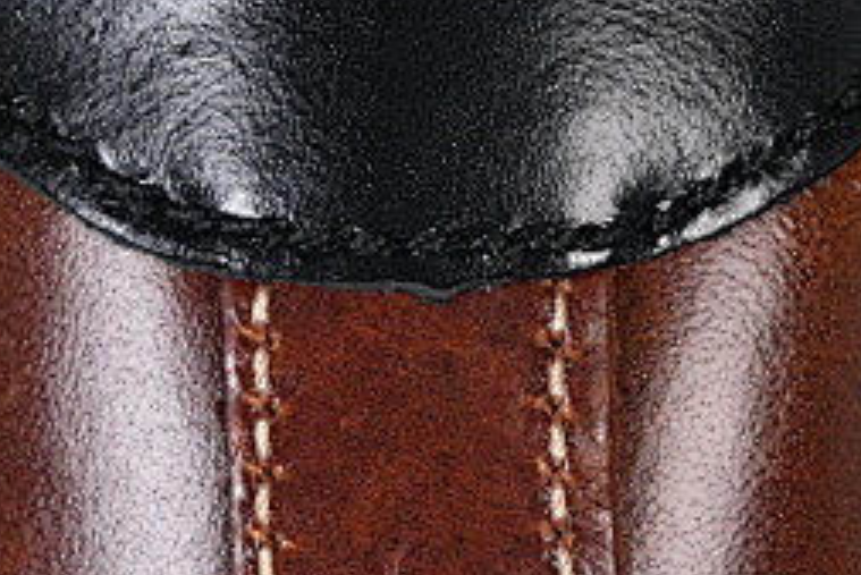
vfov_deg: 4.3
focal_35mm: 320
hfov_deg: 6.4
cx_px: 476
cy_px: 531
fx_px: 7657
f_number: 6.3
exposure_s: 1/60
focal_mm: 50
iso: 160
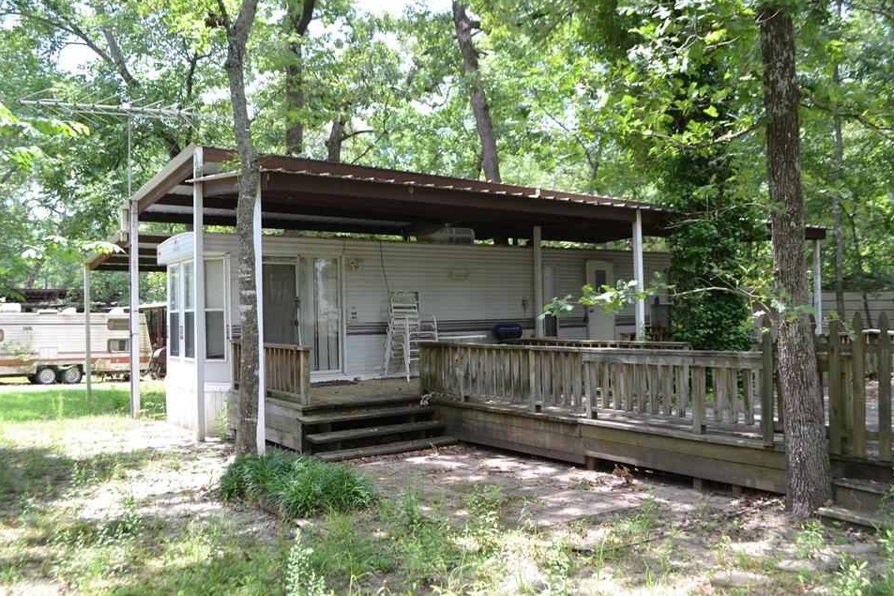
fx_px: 720
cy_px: 279
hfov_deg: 63.7
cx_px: 447
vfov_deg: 44.9
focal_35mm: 29
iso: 180
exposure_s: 1/125
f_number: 5.6
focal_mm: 18
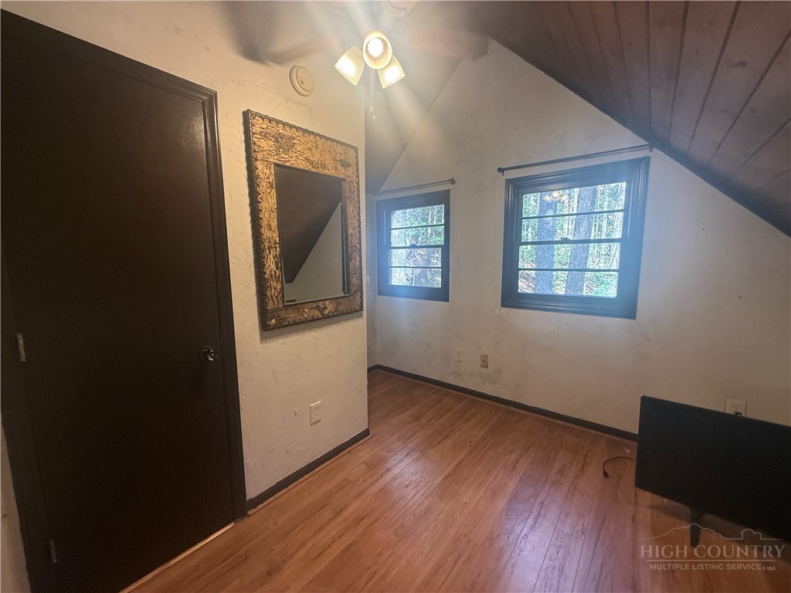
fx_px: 320
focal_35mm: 14
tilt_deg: -5.5
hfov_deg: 102.1
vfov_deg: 85.7
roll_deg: -1.2
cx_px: 396
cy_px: 296
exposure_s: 1/99
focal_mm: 2.22
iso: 320
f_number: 2.2
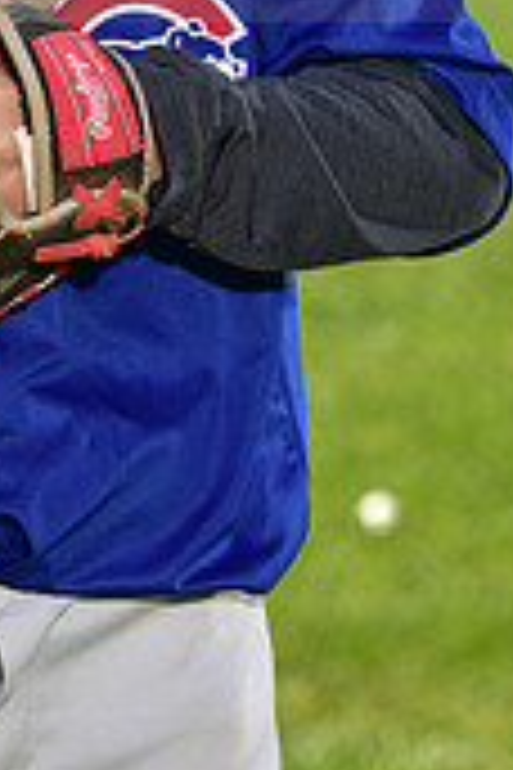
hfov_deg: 3.4
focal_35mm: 407
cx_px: -61
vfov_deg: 5.0
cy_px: -122
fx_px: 8699
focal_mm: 120
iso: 80
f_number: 6.3
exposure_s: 1/250
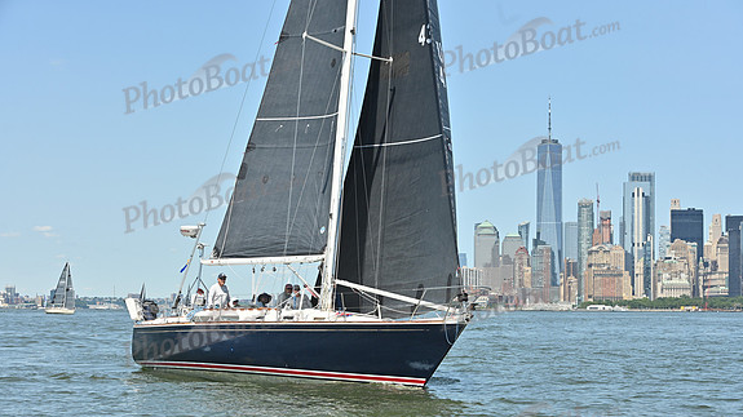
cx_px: 372
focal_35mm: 74
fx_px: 1457
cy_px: 249
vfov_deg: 16.3
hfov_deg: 28.6
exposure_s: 1/1000
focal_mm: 70
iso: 320
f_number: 8
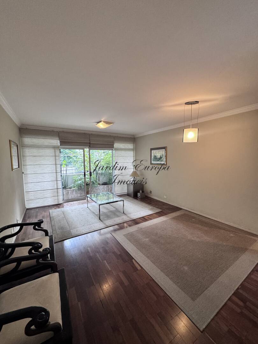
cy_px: 172
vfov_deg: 102.1
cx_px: 129
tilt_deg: -5.0
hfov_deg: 85.7
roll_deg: +0.4
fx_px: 139
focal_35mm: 14
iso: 400
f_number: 2.2
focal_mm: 2.22
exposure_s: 1/60
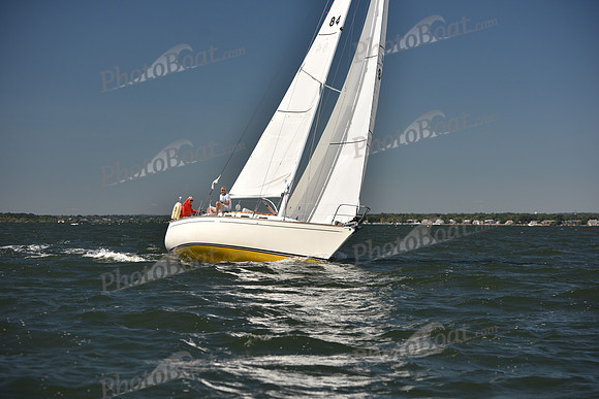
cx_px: 300
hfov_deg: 22.1
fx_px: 1531
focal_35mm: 92
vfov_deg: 14.9
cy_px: 200
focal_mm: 92
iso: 250
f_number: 4.5
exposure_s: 1/1250
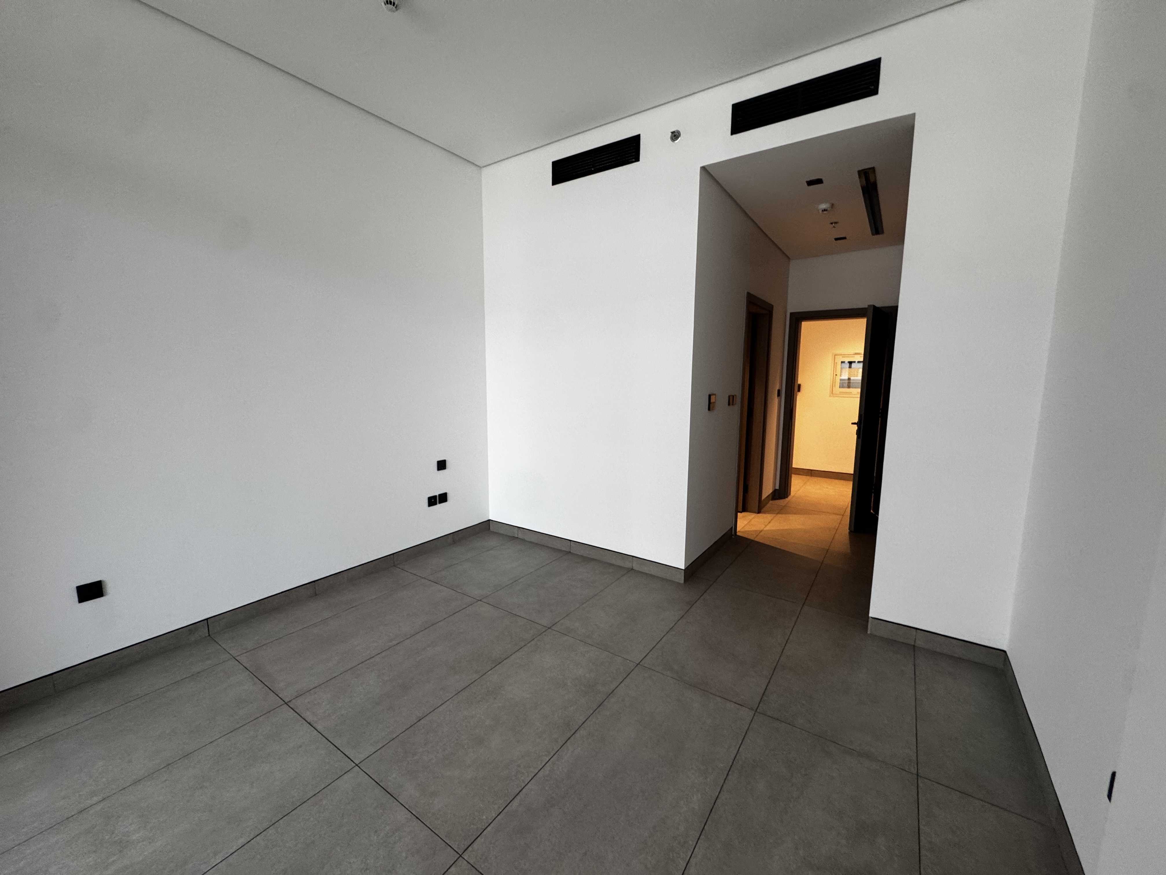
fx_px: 472
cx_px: 583
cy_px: 438
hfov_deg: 102.1
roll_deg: -0.3
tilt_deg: -8.0
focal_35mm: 14
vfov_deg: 85.7
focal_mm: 2.22
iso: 200
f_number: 2.2
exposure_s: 1/50
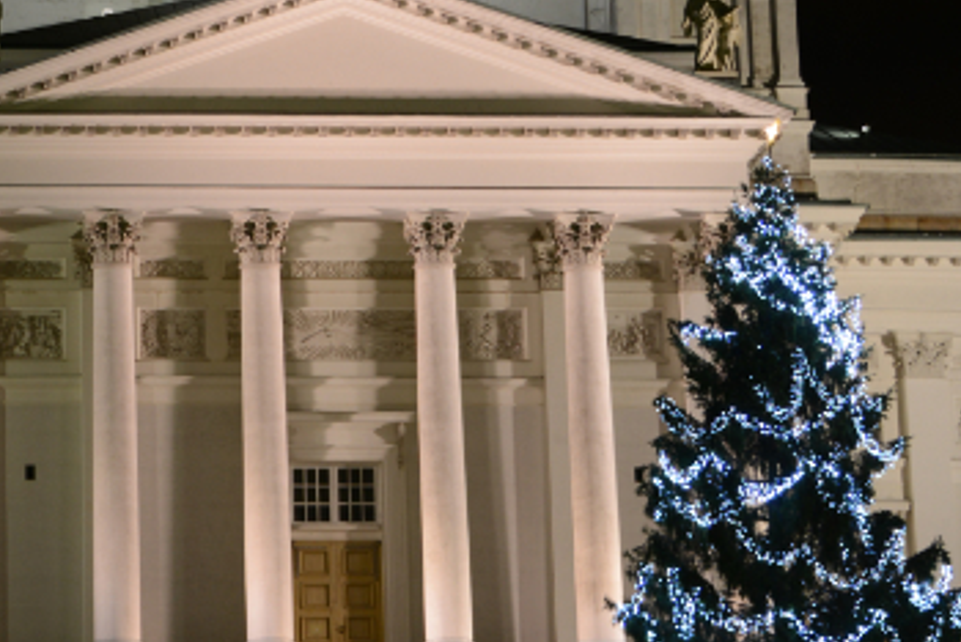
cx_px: 118
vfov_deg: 7.7
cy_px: -139
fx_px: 4729
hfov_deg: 11.5
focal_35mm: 177
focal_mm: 62
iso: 320
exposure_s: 1/3.33
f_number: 4.8
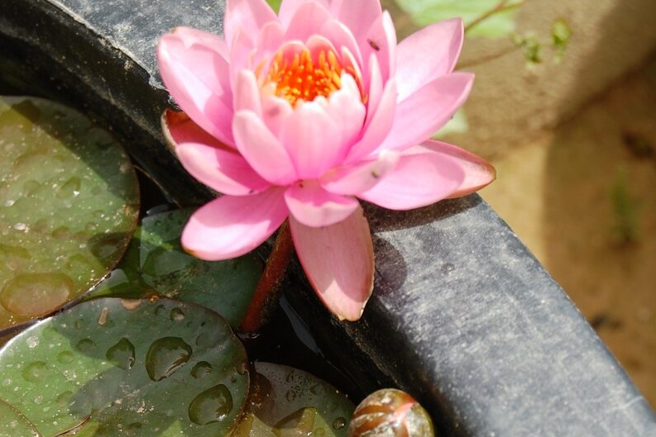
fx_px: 2274
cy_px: 318
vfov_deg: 11.0
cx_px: 329
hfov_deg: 16.4
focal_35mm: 125
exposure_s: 1/200
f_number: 8
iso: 200
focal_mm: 55
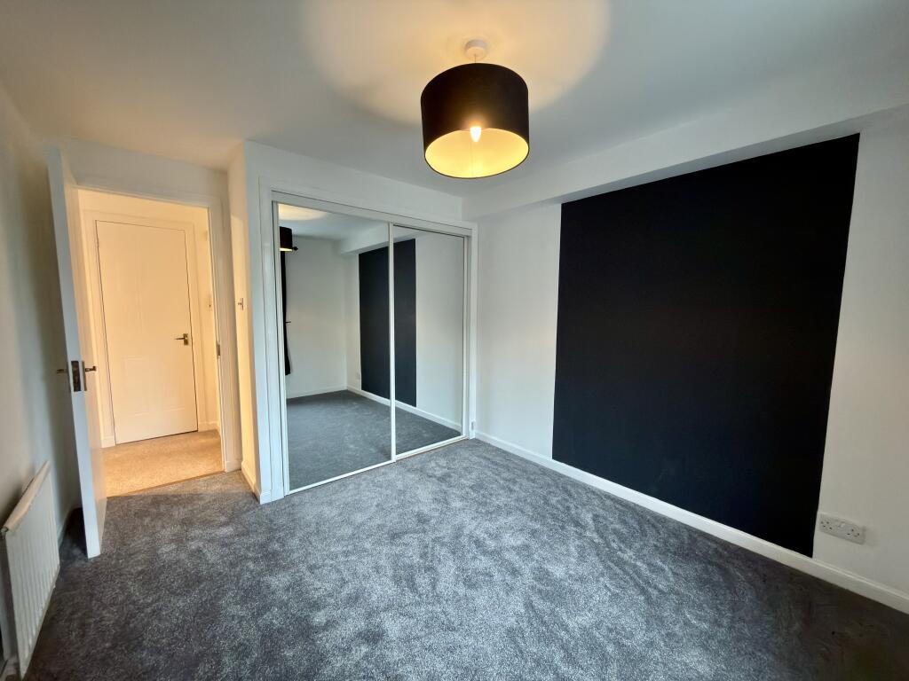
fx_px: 368
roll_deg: -0.5
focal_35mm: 14
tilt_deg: -5.5
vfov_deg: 85.7
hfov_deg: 102.1
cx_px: 454
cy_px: 340
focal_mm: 2.22
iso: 320
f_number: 2.2
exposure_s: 1/20
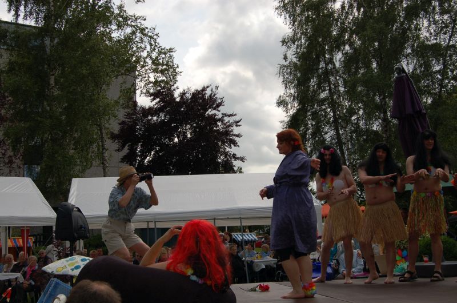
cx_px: 228
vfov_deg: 28.8
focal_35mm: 46
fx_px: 589
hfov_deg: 42.4
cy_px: 152
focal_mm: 31
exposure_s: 1/500
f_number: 10
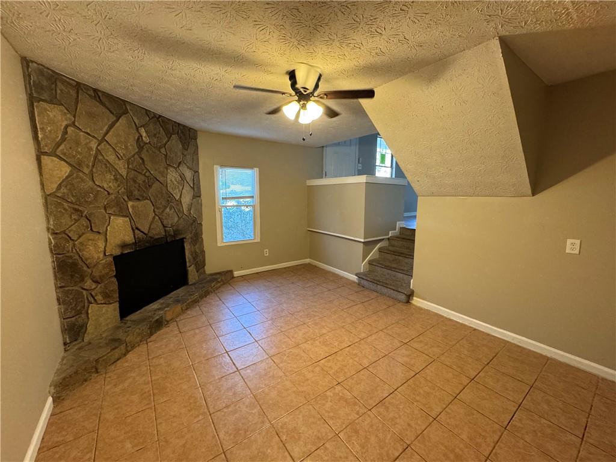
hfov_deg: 102.1
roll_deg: -0.5
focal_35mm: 14
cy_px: 231
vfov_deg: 85.7
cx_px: 308
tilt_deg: -9.1
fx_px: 249
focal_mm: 2.22
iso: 400
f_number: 2.2
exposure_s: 1/60
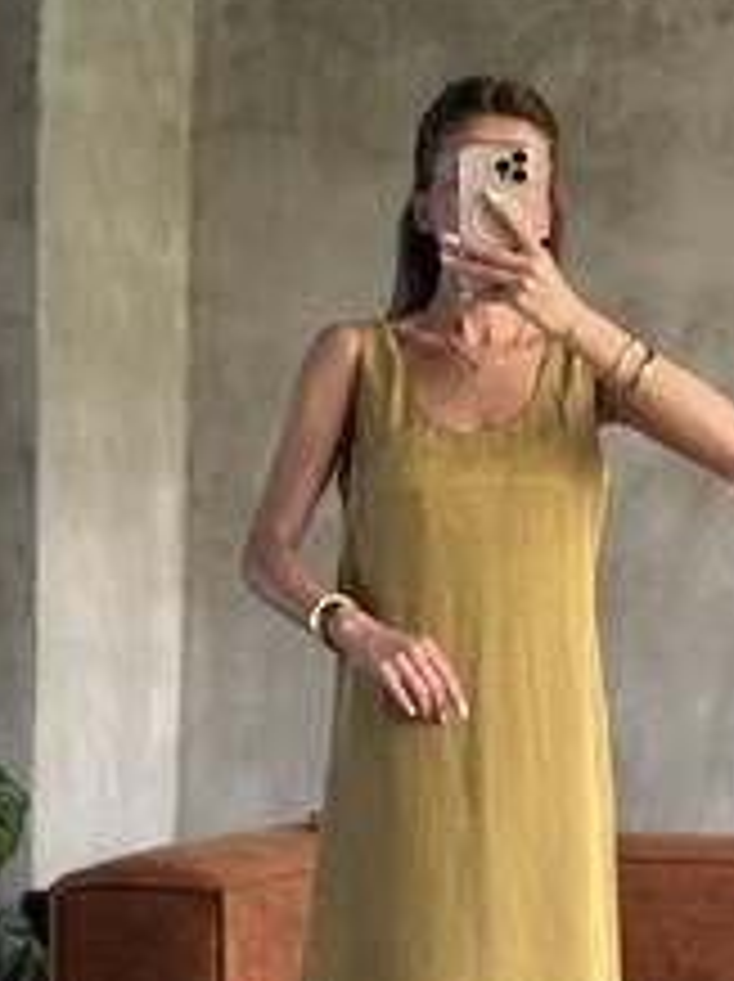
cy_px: 639
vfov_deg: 20.8
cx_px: 446
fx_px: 2663
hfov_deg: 15.7
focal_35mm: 94
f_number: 1.78
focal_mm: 6.76
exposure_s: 1/60
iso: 160
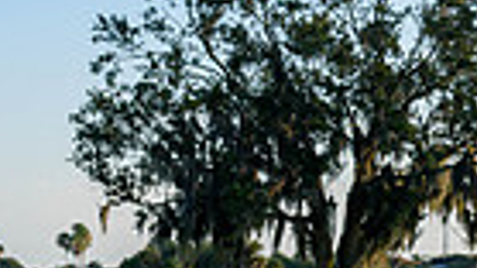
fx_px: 1985
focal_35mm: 157
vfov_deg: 7.7
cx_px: -395
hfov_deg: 12.5
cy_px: 283
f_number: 8
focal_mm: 24
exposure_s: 1/250
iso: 200
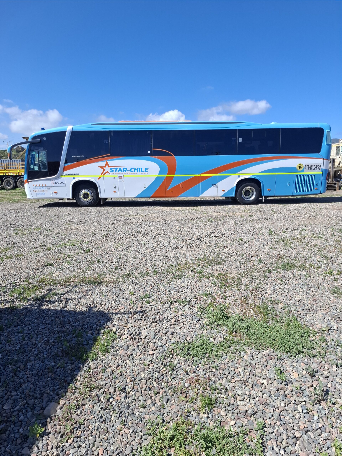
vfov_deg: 73.9
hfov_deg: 58.9
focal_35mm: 23
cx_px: 171
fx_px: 303
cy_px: 228
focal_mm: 5.54
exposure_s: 1/1618
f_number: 1.8
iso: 50
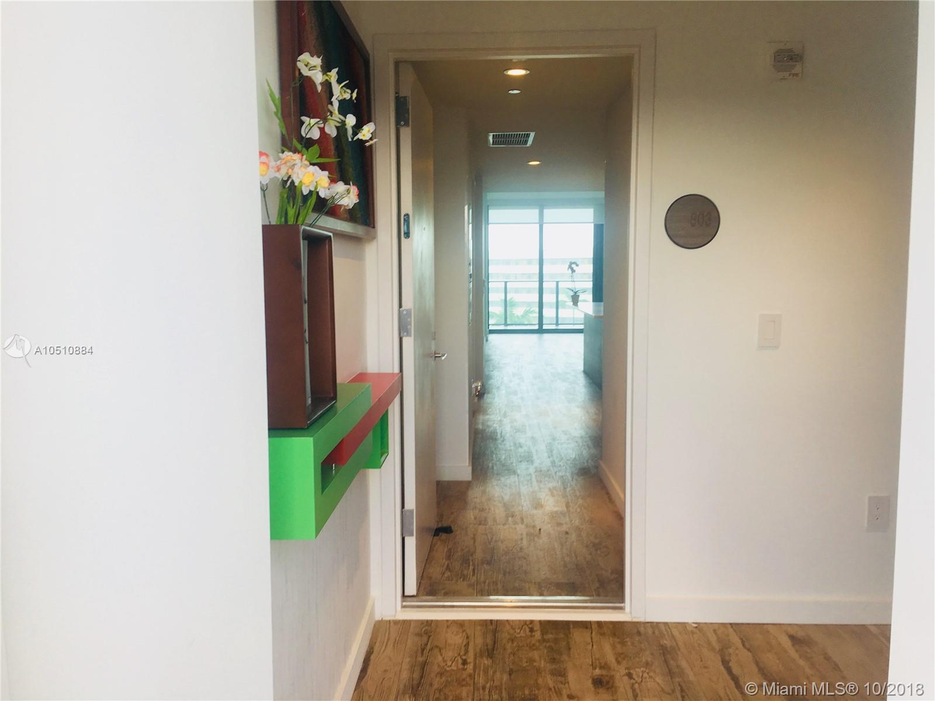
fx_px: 783
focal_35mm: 29
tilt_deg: -4.4
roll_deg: -0.9
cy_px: 350
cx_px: 468
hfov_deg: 61.7
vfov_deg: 48.2
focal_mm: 4.15
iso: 25
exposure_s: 1/60
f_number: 2.2
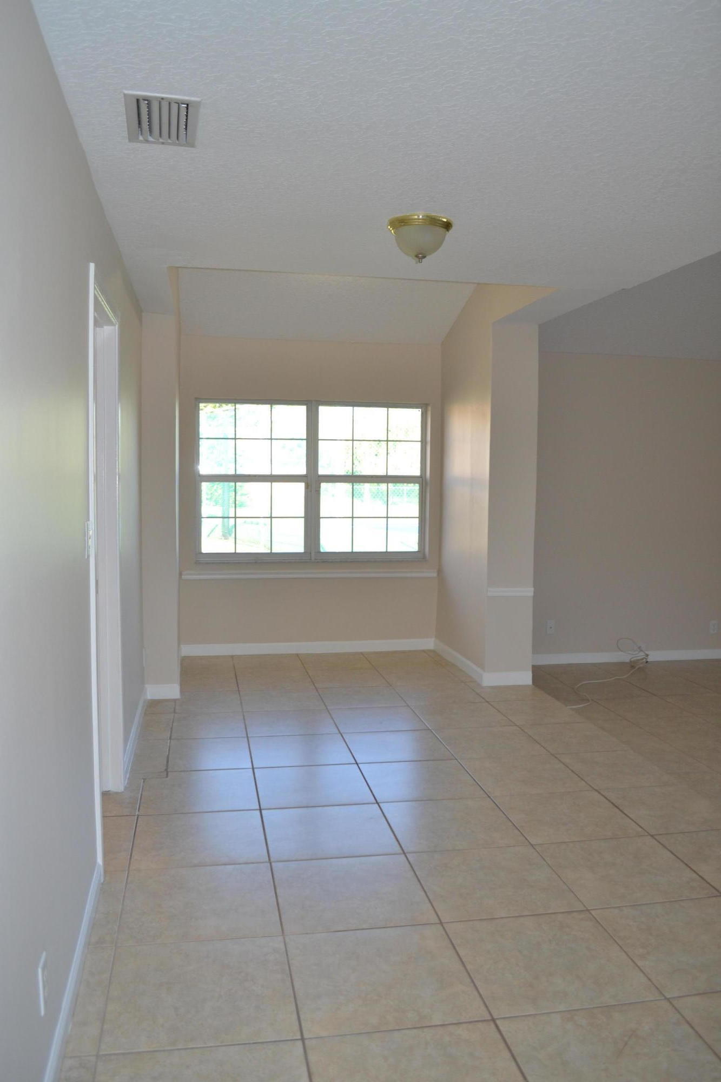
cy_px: 541
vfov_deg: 67.4
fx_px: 811
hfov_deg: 47.9
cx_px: 360
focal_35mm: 27
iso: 400
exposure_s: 1/125
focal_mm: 18
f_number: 4
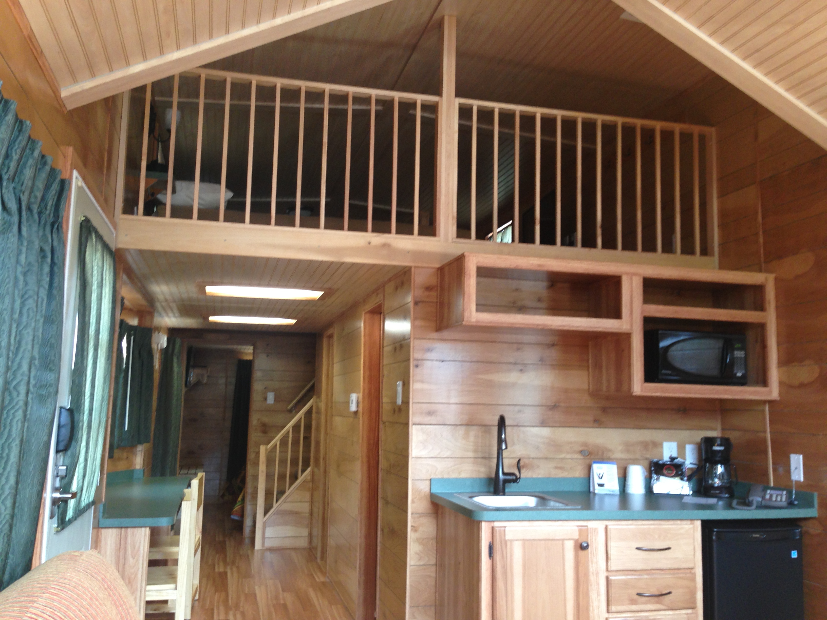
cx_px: 414
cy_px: 310
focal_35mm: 33
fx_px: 788
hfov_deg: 55.4
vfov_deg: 42.9
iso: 80
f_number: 2.4
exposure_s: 1/20
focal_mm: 4.12
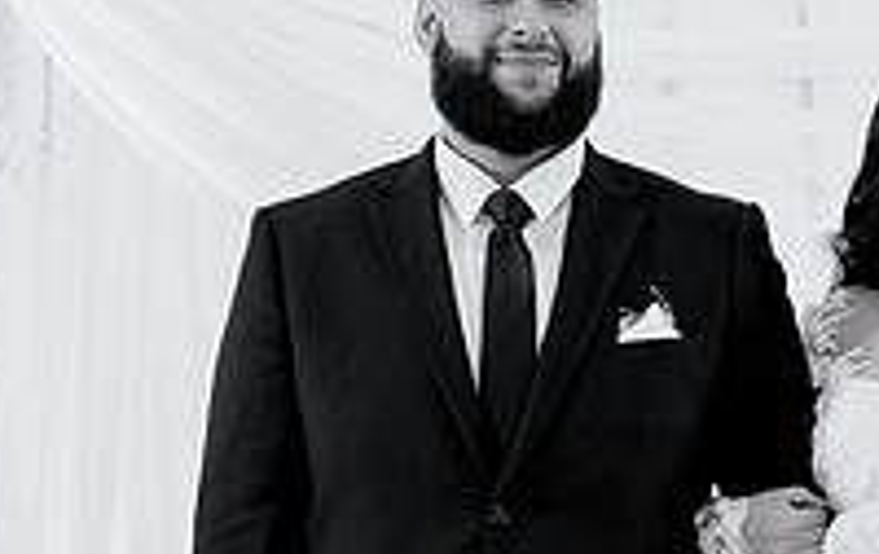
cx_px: 731
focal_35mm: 138
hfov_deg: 15.0
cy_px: 478
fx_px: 3313
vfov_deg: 9.5
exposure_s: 1/160
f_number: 2.8
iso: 800
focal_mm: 42
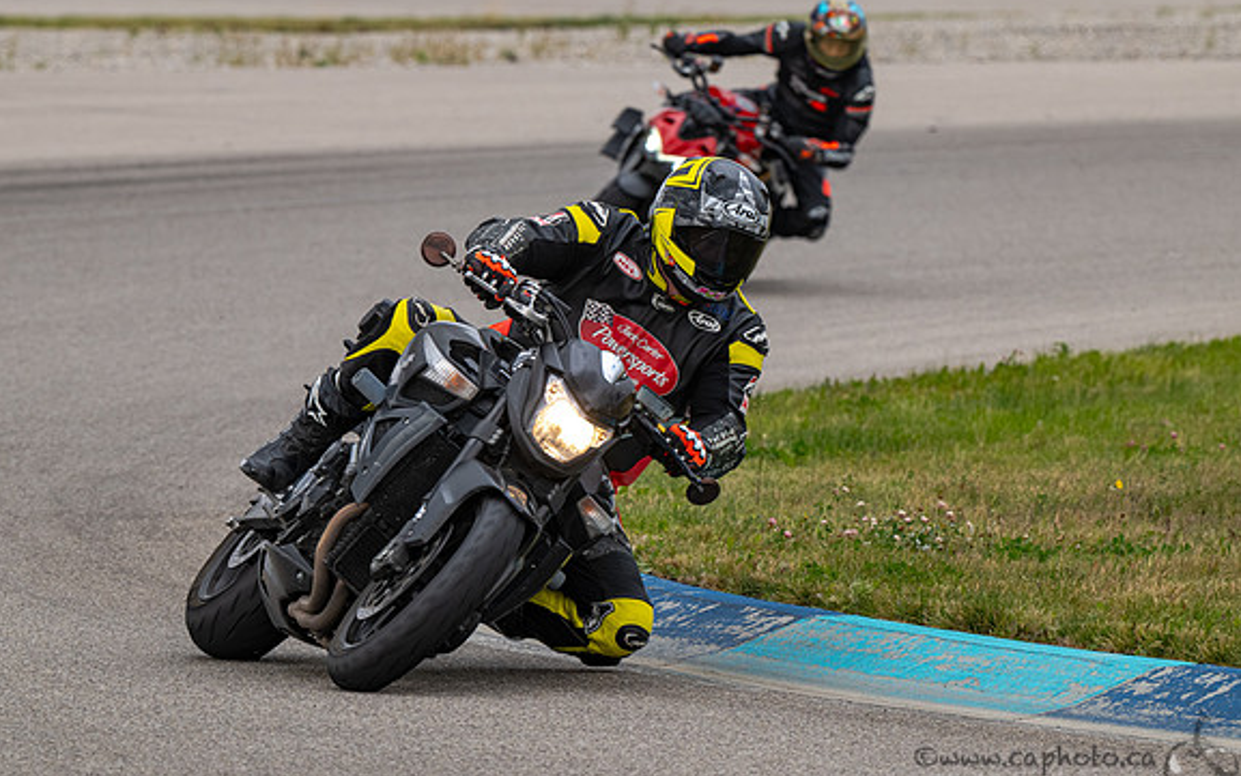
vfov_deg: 3.0
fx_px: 14750
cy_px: 296
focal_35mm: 436
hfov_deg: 4.8
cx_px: 619
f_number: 9
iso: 640
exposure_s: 1/800
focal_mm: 350
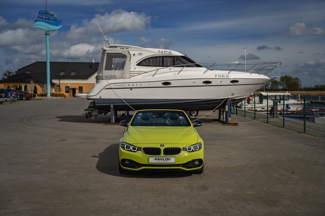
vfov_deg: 31.9
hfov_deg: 46.4
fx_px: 379
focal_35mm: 42
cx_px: 162
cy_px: 108
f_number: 3.2
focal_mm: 42
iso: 100
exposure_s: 1/2000
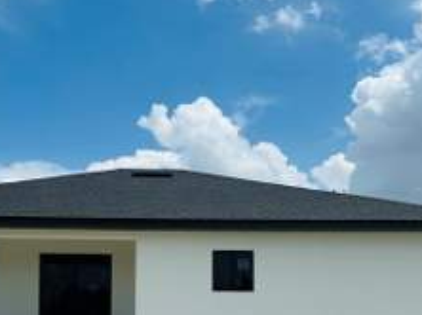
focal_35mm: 52
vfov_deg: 26.7
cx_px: 162
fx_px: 633
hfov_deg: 36.7
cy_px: 302
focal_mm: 6.86
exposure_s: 1/8929
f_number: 1.78
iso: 80
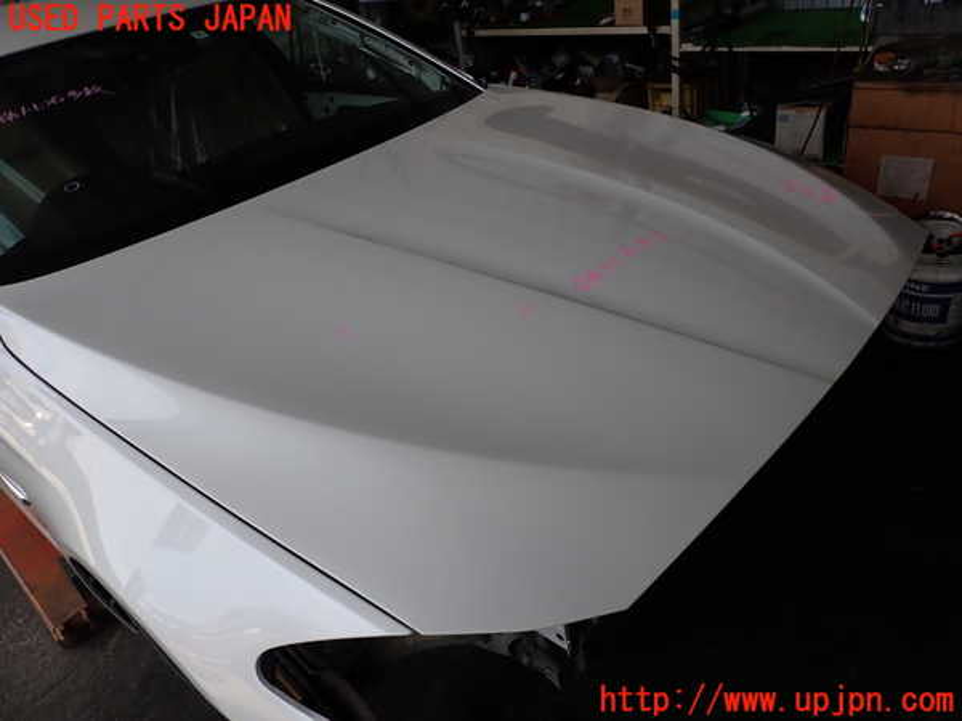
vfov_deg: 54.9
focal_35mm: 25
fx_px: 695
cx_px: 481
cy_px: 360
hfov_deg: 69.4
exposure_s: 1/640
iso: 100
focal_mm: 4.5
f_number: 2.8
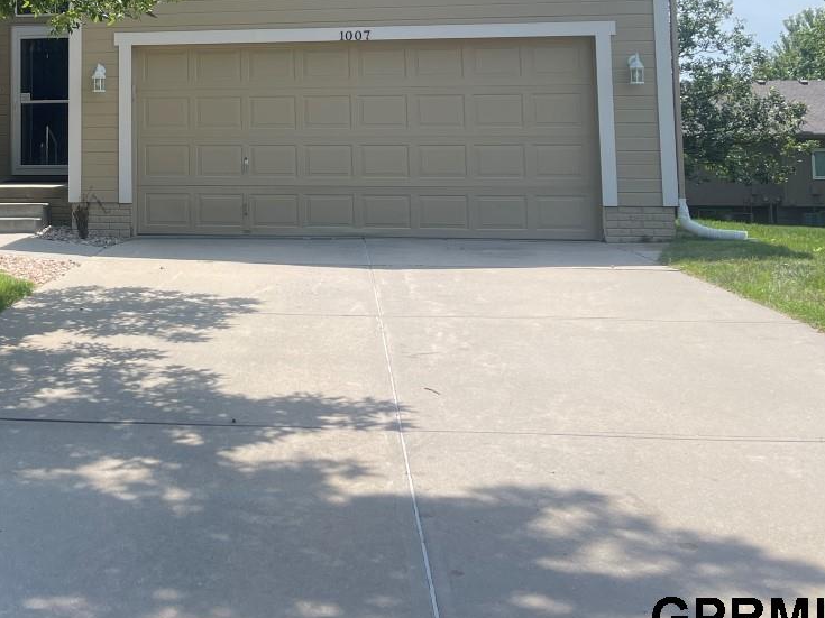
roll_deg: -0.1
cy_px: 45
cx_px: 88
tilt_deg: +5.3
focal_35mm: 49
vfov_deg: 28.4
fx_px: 1168
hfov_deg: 36.6
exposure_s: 1/2203
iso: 32
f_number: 1.6
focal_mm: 5.1
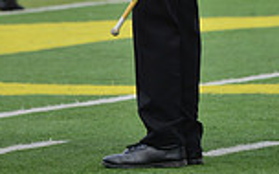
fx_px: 5741
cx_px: 146
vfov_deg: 1.7
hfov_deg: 2.8
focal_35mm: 755
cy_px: -189
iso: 200
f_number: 5.6
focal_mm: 250
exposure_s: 1/1000
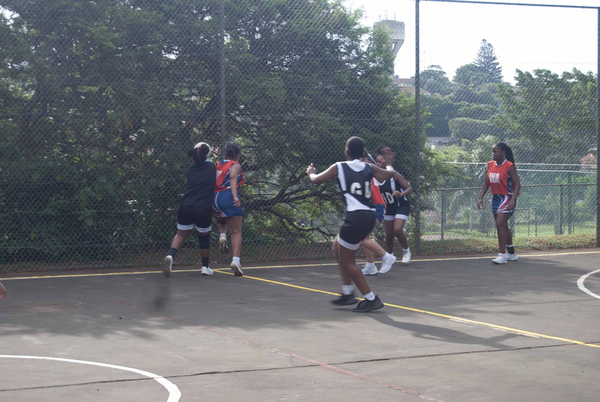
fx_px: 1377
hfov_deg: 24.6
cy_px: 201
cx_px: 300
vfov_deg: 16.6
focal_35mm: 82
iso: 100
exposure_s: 1/125
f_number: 5.6
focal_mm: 55
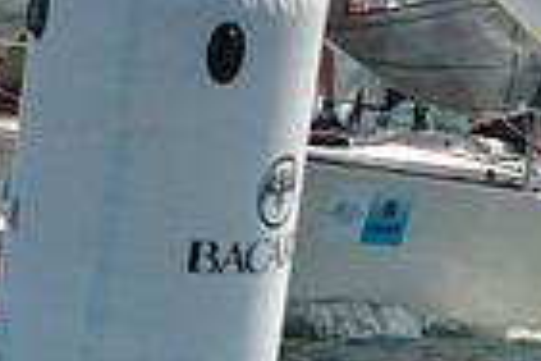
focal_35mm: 990
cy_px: -90
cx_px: 357
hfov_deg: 2.1
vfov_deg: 1.4
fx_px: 14876
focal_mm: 240
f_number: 7.1
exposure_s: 1/1000
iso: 200
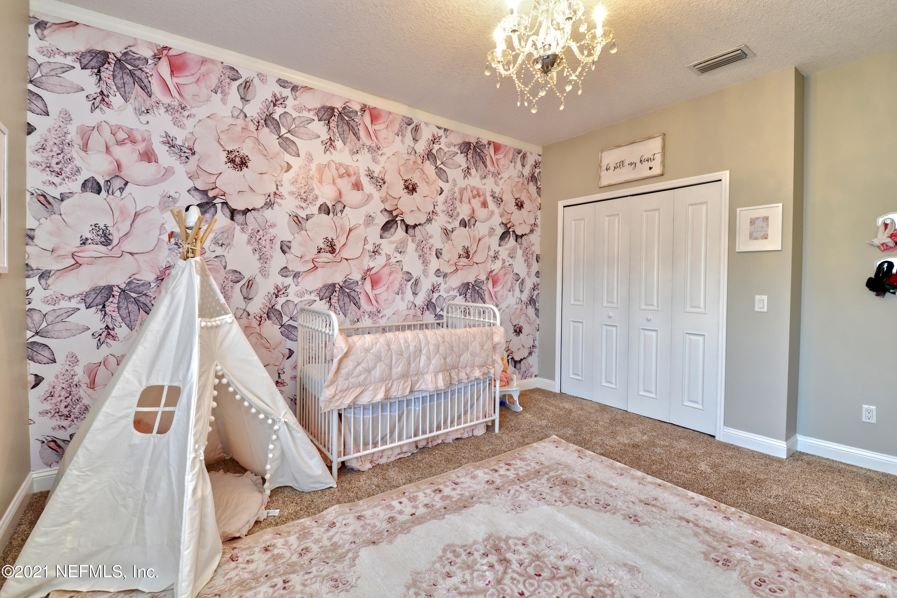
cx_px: 448
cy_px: 299
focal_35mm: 15
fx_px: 374
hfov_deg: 100.4
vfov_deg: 77.3
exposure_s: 1/1.67
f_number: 8
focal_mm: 10
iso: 100
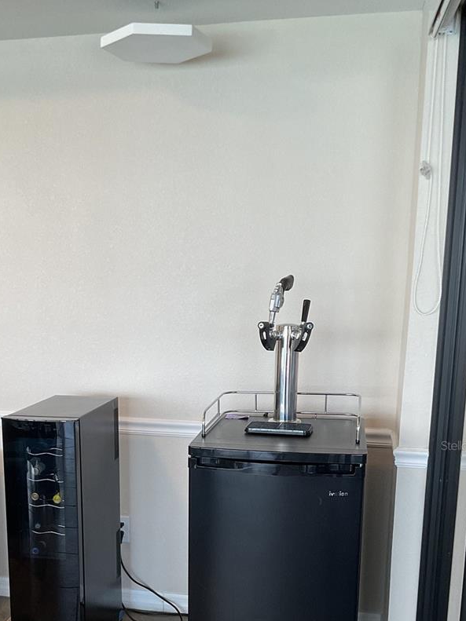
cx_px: 143
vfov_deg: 42.0
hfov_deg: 32.5
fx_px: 790
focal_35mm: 44
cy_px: 445
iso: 64
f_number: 1.8
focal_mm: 3
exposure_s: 1/120
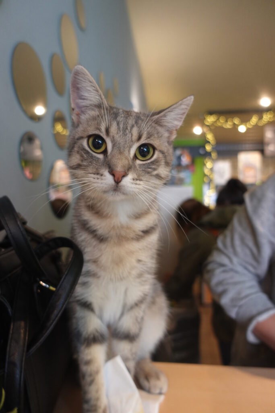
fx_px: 275
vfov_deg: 73.7
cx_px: 138
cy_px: 206
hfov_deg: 53.1
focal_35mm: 24
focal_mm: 9.4
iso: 400
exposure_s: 1/30
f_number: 1.8
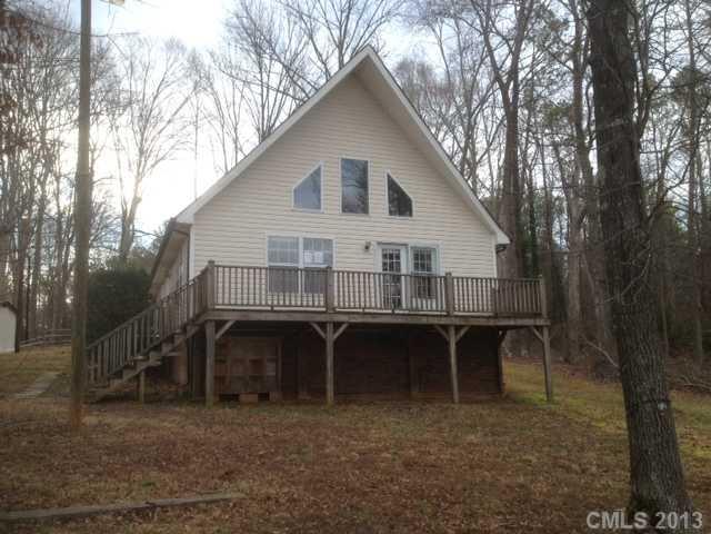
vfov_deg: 40.7
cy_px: 267
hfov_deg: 52.6
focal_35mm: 35
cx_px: 356
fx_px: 719
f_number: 2.4
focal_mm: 4.28
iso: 50
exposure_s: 1/241
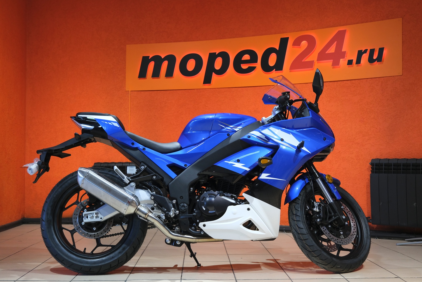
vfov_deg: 28.6
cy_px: 143
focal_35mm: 47
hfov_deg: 41.9
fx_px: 551
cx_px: 207
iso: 1250
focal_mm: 30.8
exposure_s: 1/100
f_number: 4
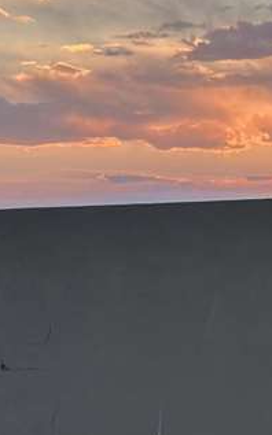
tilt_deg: -4.4
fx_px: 2860
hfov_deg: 5.3
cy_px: 458
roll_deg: +2.6
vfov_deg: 8.6
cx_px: 563
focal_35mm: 241
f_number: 1.78
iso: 80
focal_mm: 6.86
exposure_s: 1/745
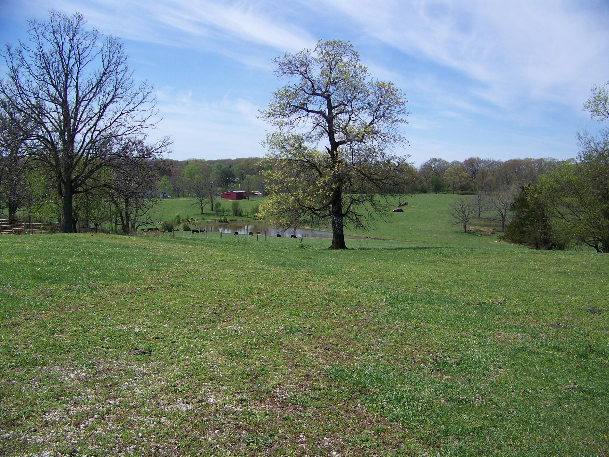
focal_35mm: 36
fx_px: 633
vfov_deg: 39.7
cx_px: 304
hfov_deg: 51.4
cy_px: 228
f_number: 2.8
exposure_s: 1/1000
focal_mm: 5.85
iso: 64
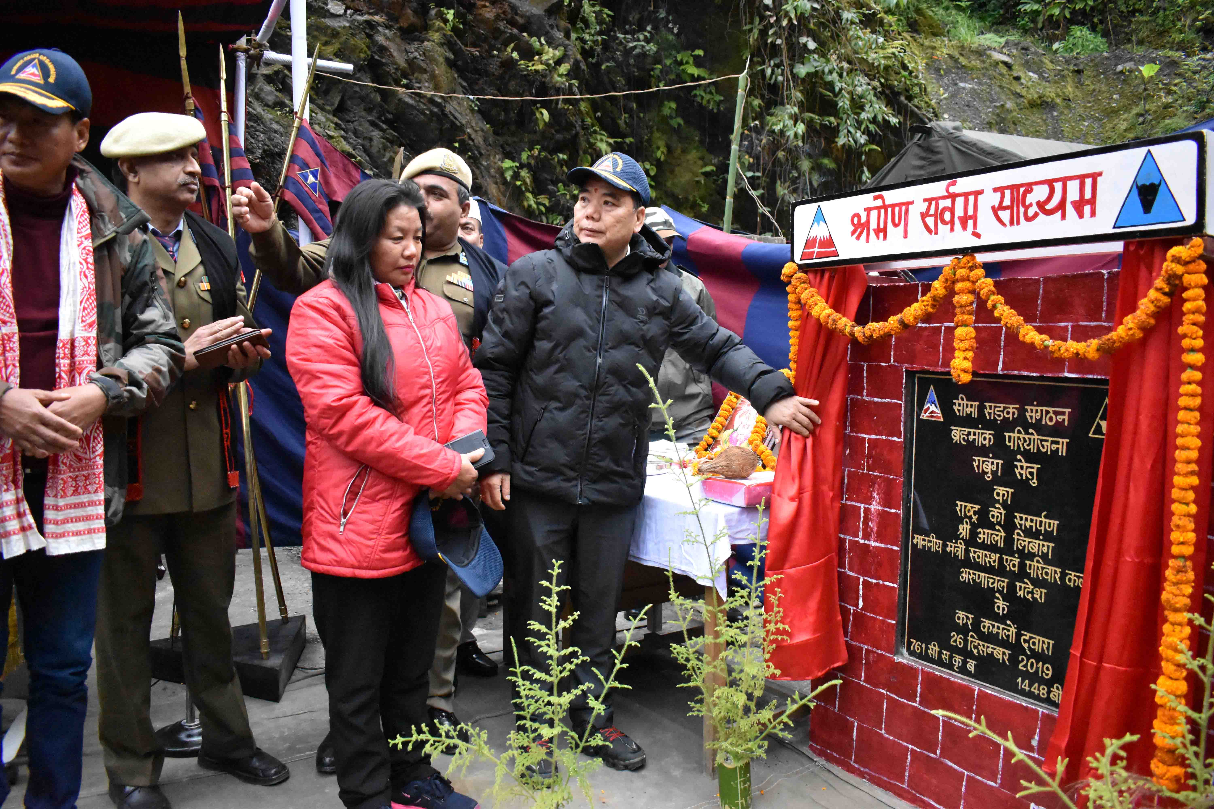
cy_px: 404
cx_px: 607
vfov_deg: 47.9
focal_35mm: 27
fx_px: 910
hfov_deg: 67.4
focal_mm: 18
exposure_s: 1/4000
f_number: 3.5
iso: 7200
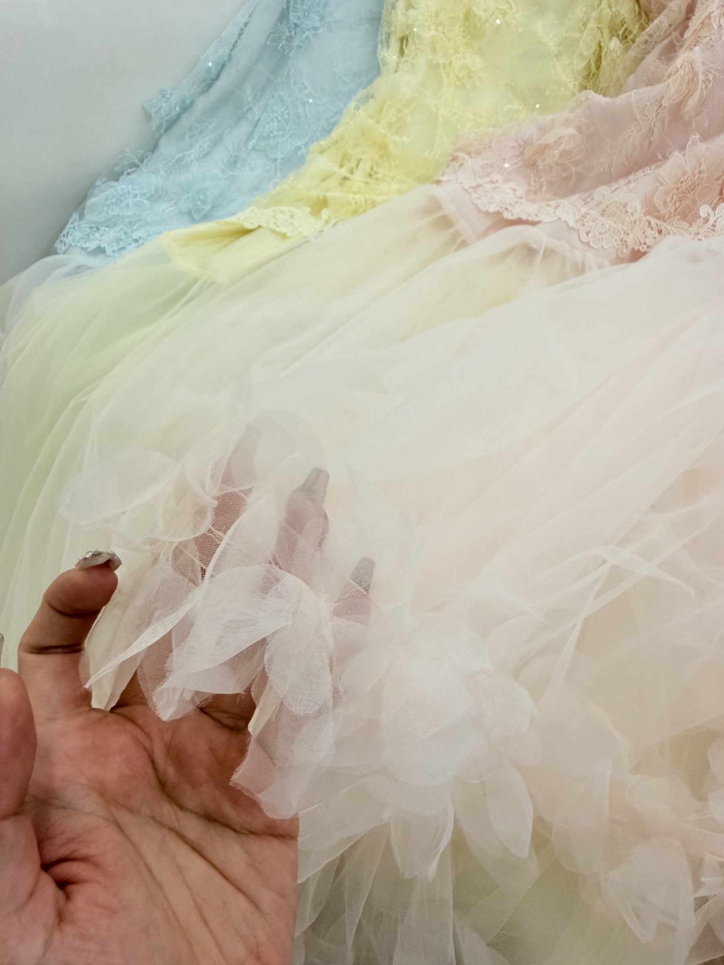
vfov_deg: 71.6
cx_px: 362
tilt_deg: -45.7
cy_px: 482
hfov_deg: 56.8
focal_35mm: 24
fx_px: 669
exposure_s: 1/100
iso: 100
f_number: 2.2
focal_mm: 2.22
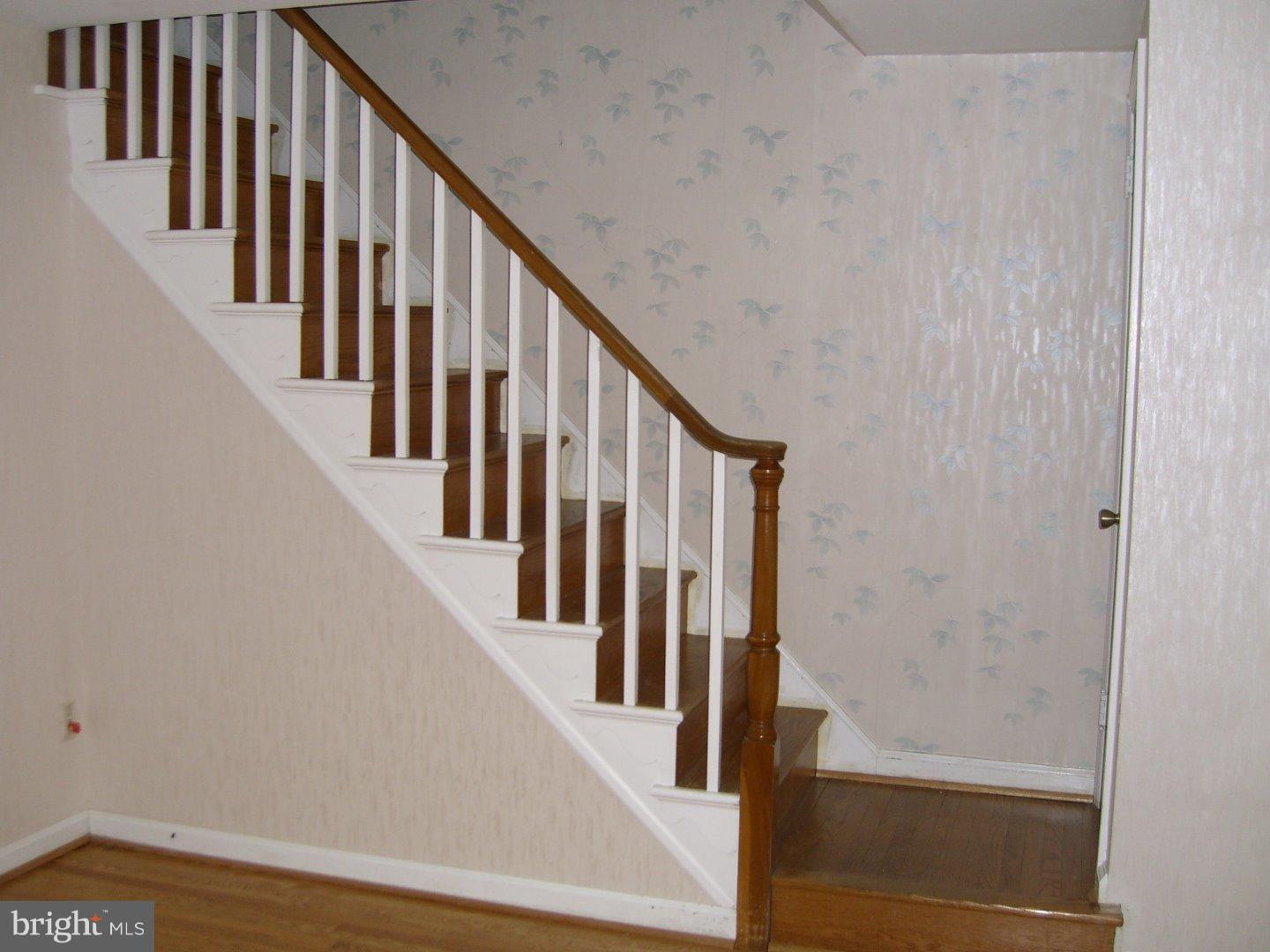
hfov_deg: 49.0
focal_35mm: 38
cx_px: 635
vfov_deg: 37.7
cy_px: 476
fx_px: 1394
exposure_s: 1/60
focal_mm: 7.9
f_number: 2.8
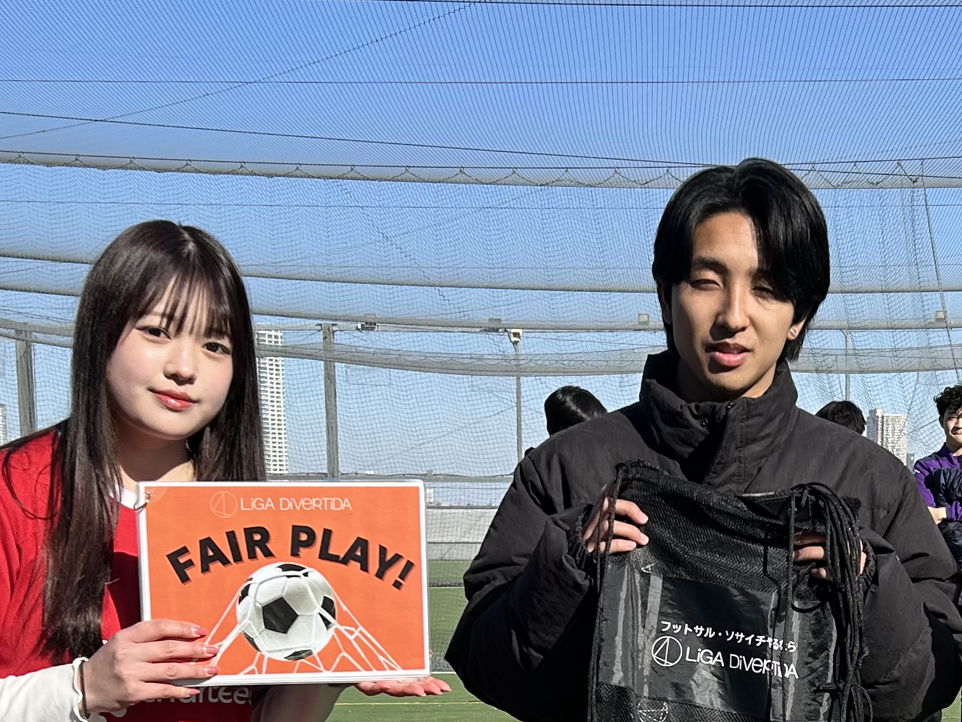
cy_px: 755
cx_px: 666
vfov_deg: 20.5
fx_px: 1917
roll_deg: +1.1
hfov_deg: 27.9
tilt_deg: -8.0
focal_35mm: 69
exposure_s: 1/3356
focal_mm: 5.7
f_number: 1.5
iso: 50
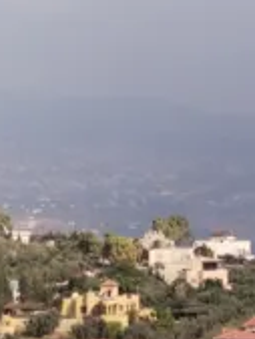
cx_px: 249
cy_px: 173
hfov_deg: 6.1
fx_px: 2394
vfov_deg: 8.1
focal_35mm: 244
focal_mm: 4.75
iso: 100
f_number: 1.8
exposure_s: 1/2182
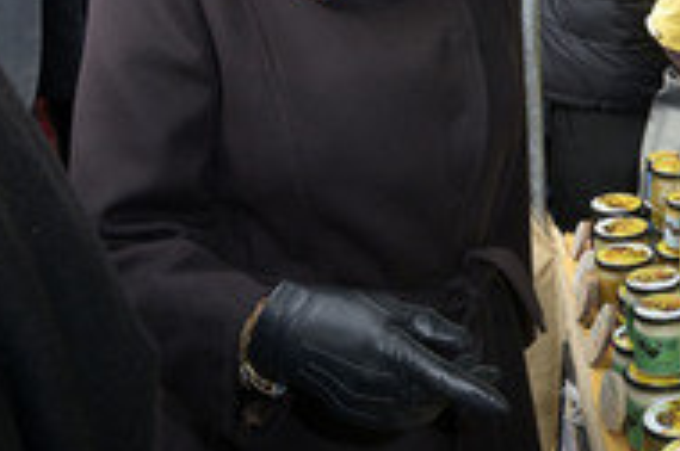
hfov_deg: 30.6
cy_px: 0
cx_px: 782
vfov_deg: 22.8
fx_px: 1075
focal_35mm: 57
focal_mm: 24
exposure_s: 1/250
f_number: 10
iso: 1250
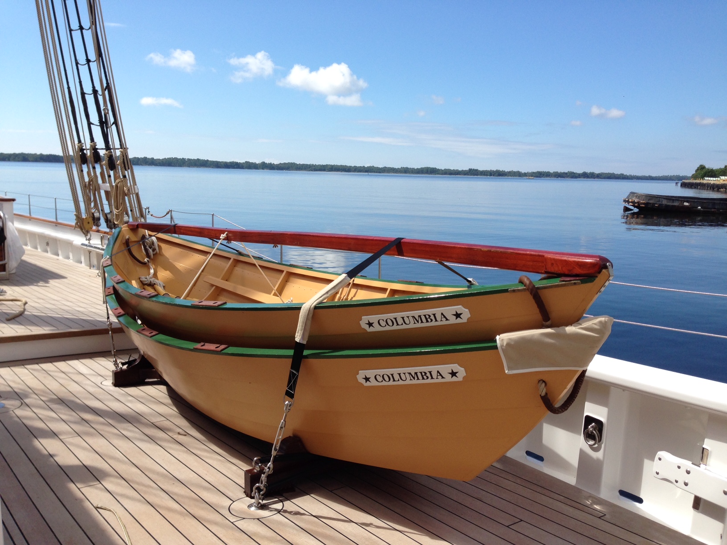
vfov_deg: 42.9
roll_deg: -2.3
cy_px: 272
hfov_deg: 55.4
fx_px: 693
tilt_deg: -9.3
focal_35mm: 33
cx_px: 364
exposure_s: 1/1466
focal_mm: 4.12
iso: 50
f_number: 2.4
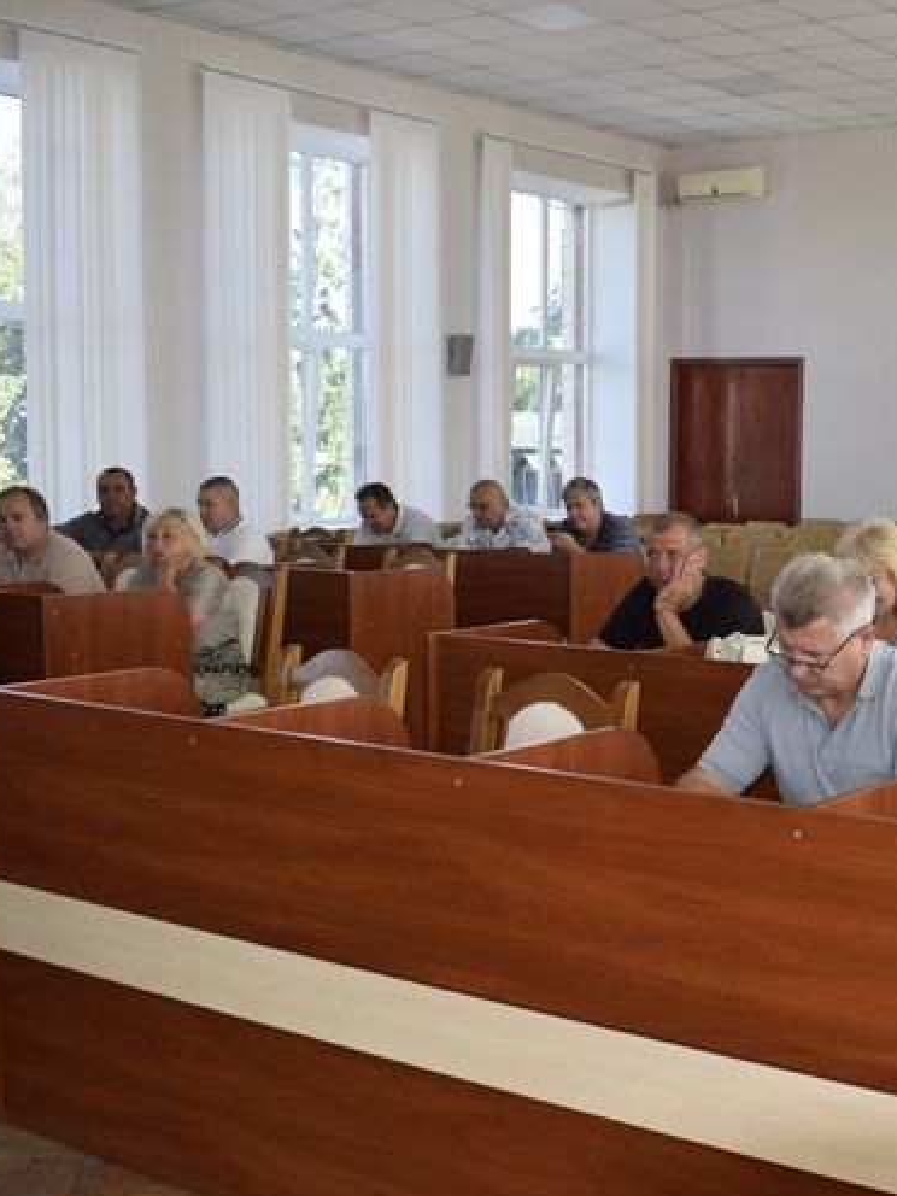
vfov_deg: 39.7
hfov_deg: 28.6
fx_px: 1658
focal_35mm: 48
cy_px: 600
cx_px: 873
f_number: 5.6
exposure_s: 1/125
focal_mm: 22
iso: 280
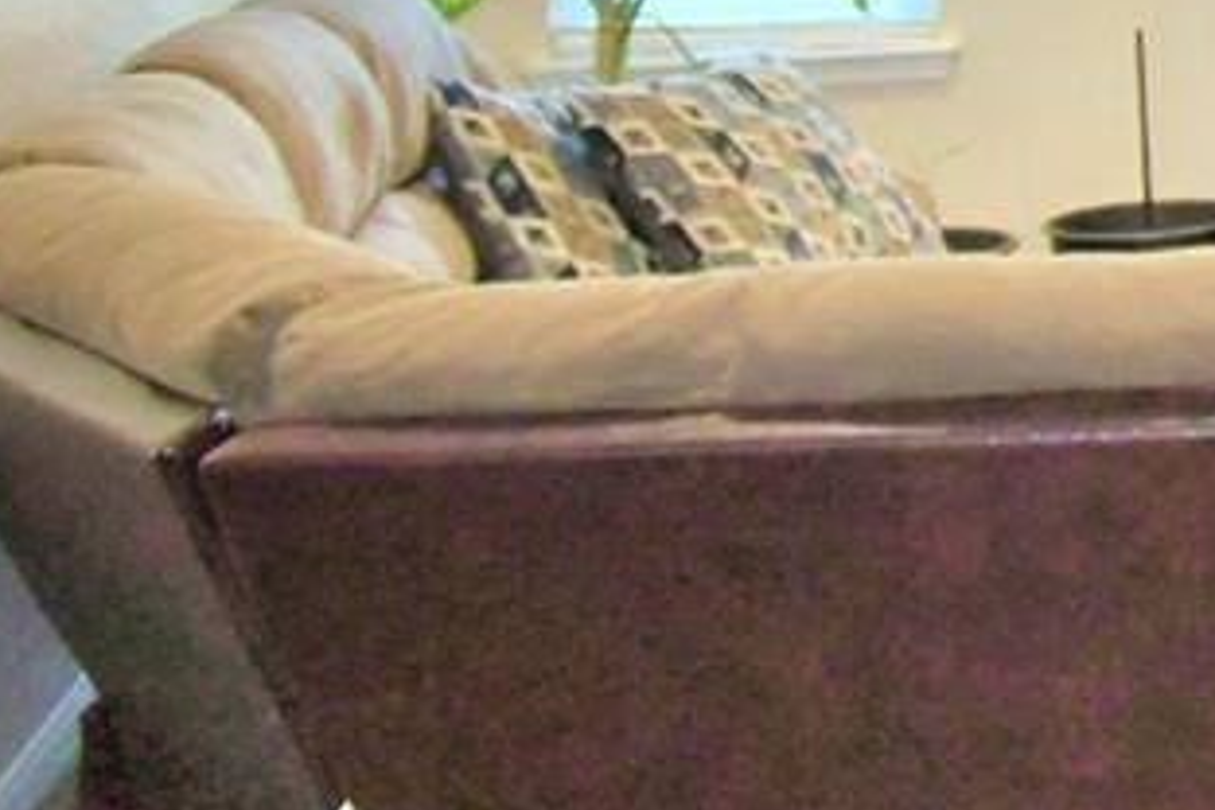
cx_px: 2629
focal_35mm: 77
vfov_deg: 16.2
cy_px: -405
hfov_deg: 16.8
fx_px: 2599
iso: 560
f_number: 4.5
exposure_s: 1/30
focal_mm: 10
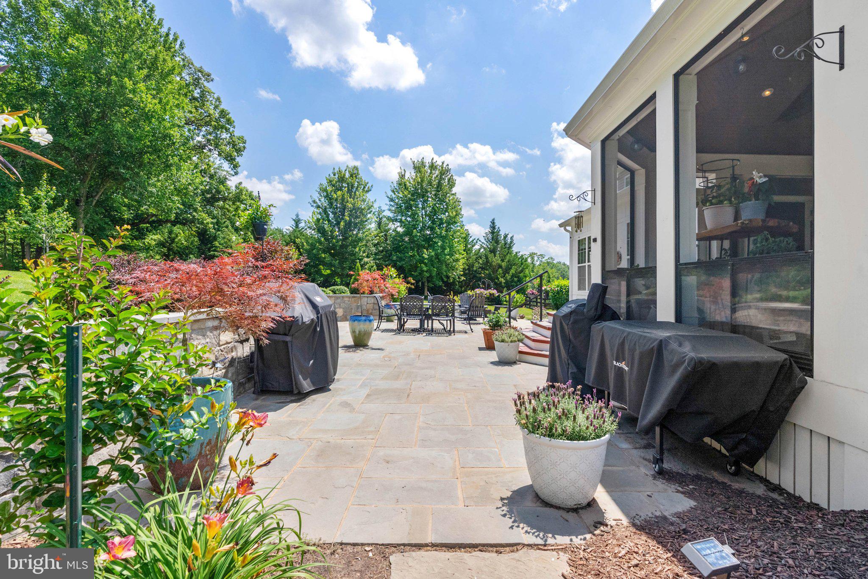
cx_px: 434
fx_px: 386
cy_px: 290
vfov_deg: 73.8
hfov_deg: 96.7
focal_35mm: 16
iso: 640
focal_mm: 16
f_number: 8
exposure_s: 1/1250
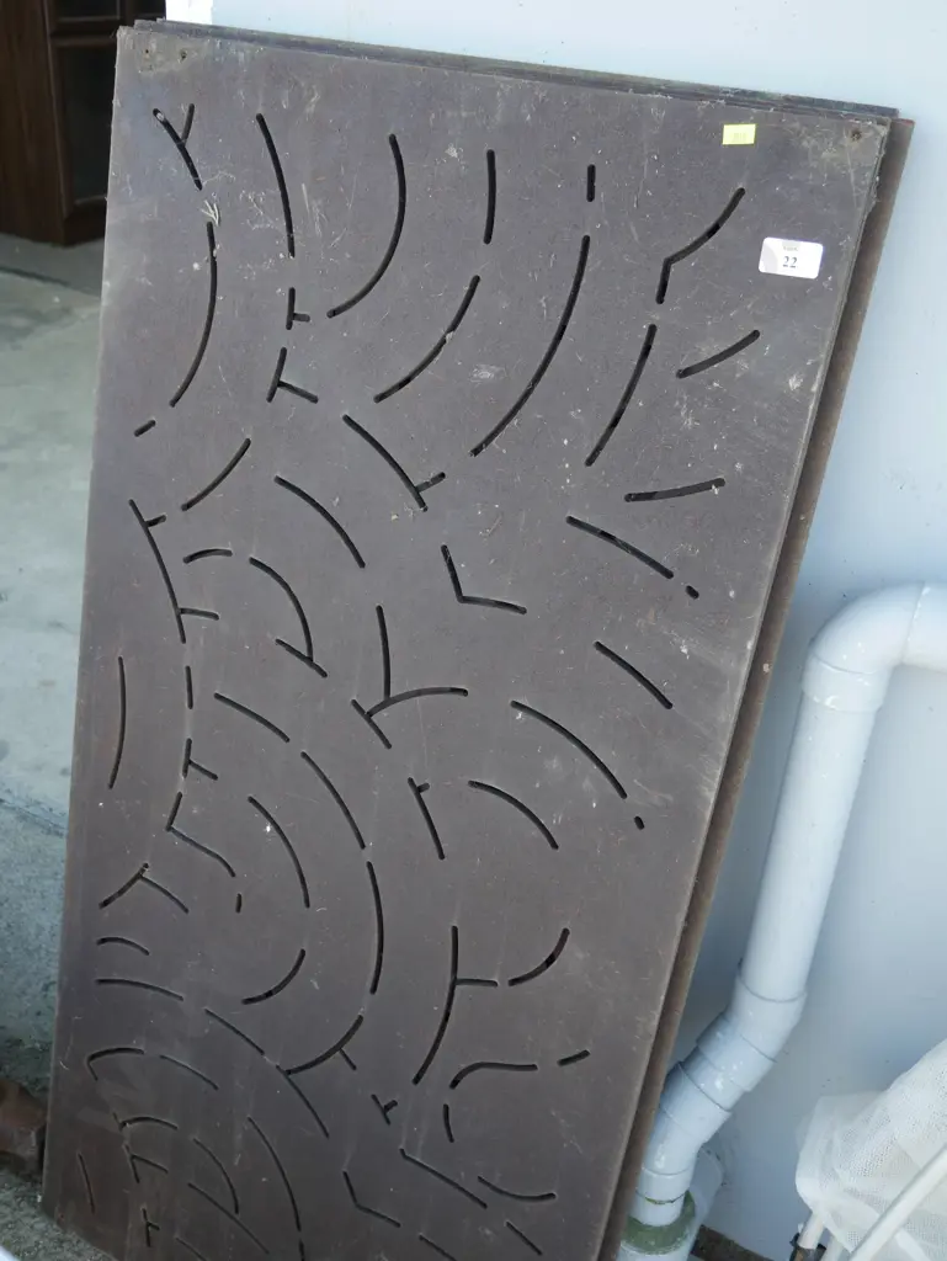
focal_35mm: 34
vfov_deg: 53.9
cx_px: 474
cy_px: 630
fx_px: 1239
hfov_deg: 41.8
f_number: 4
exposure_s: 1/100
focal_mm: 17
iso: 200
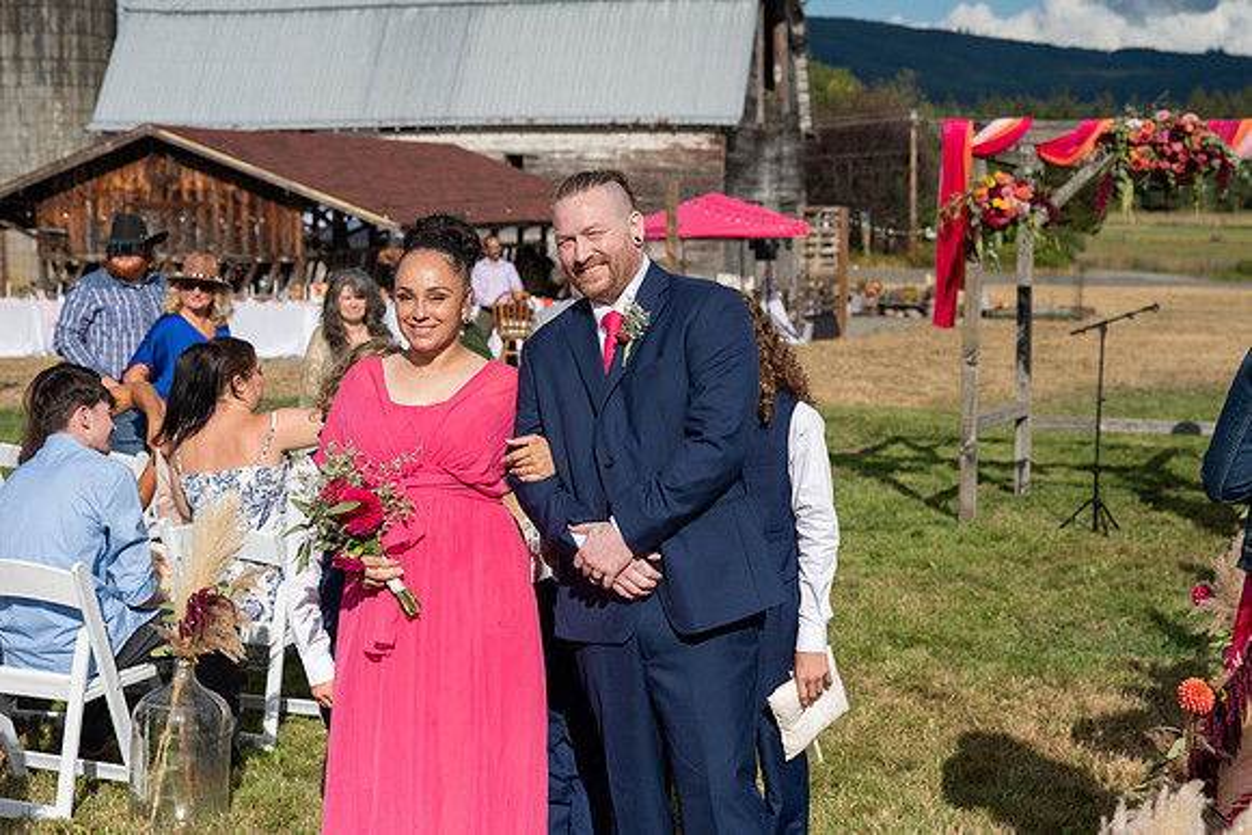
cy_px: 418
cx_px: 626
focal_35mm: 61
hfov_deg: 32.9
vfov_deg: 22.3
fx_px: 2122
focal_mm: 61
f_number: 5
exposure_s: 1/5000
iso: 400
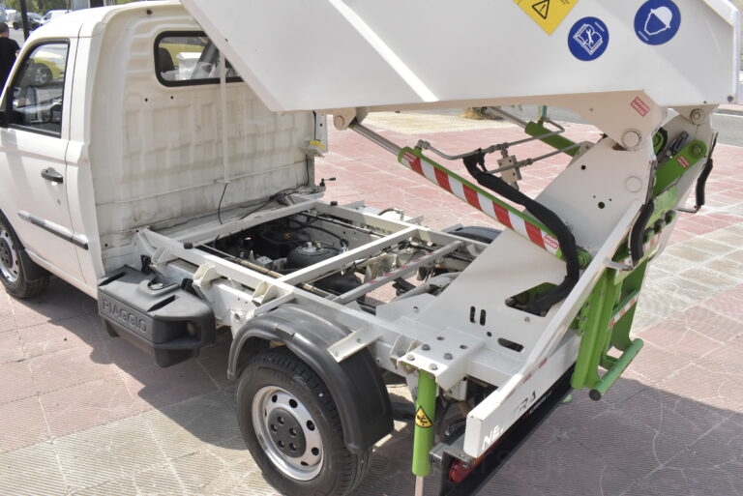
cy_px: 248
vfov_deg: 43.7
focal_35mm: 30
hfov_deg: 61.9
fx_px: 619
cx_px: 372
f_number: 7.1
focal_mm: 20
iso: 1600
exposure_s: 1/2500
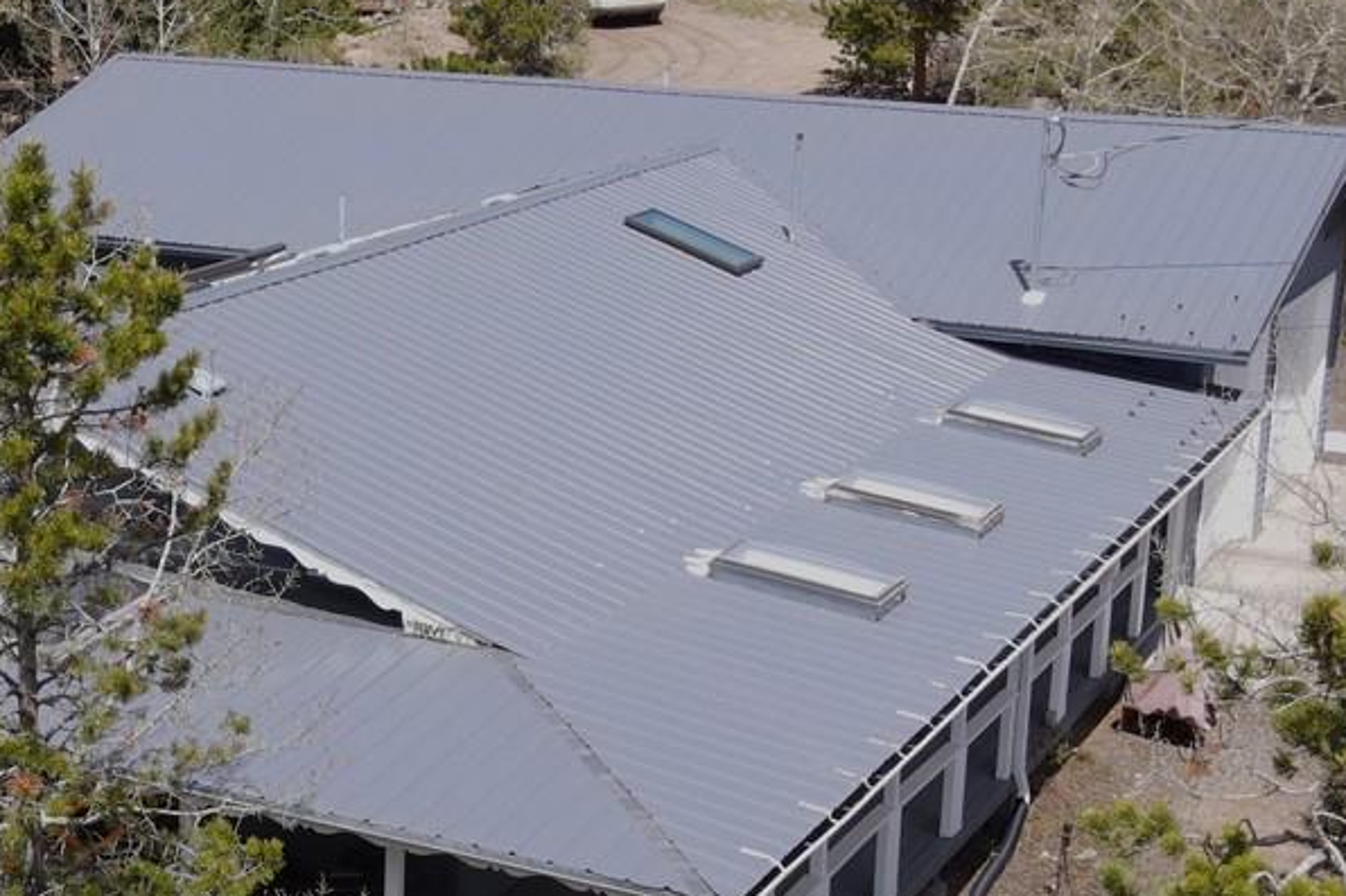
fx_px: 2504
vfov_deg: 20.2
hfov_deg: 29.4
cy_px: 601
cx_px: 281
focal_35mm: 67
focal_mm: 4.5
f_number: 2.8
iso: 100
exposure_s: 1/40
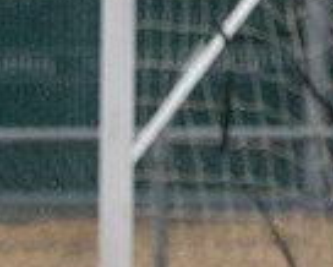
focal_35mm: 2712
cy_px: 411
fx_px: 26747
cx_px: -230
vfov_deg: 0.6
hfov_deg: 0.7
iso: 2500
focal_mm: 400
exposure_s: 1/1250
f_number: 5.6
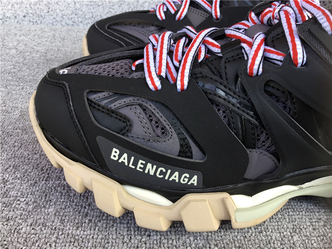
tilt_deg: -31.7
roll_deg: -2.7
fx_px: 297
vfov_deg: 45.4
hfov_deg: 58.4
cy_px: 124
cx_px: 166
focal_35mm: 31
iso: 25
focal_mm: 3.3
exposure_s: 1/100
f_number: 2.4
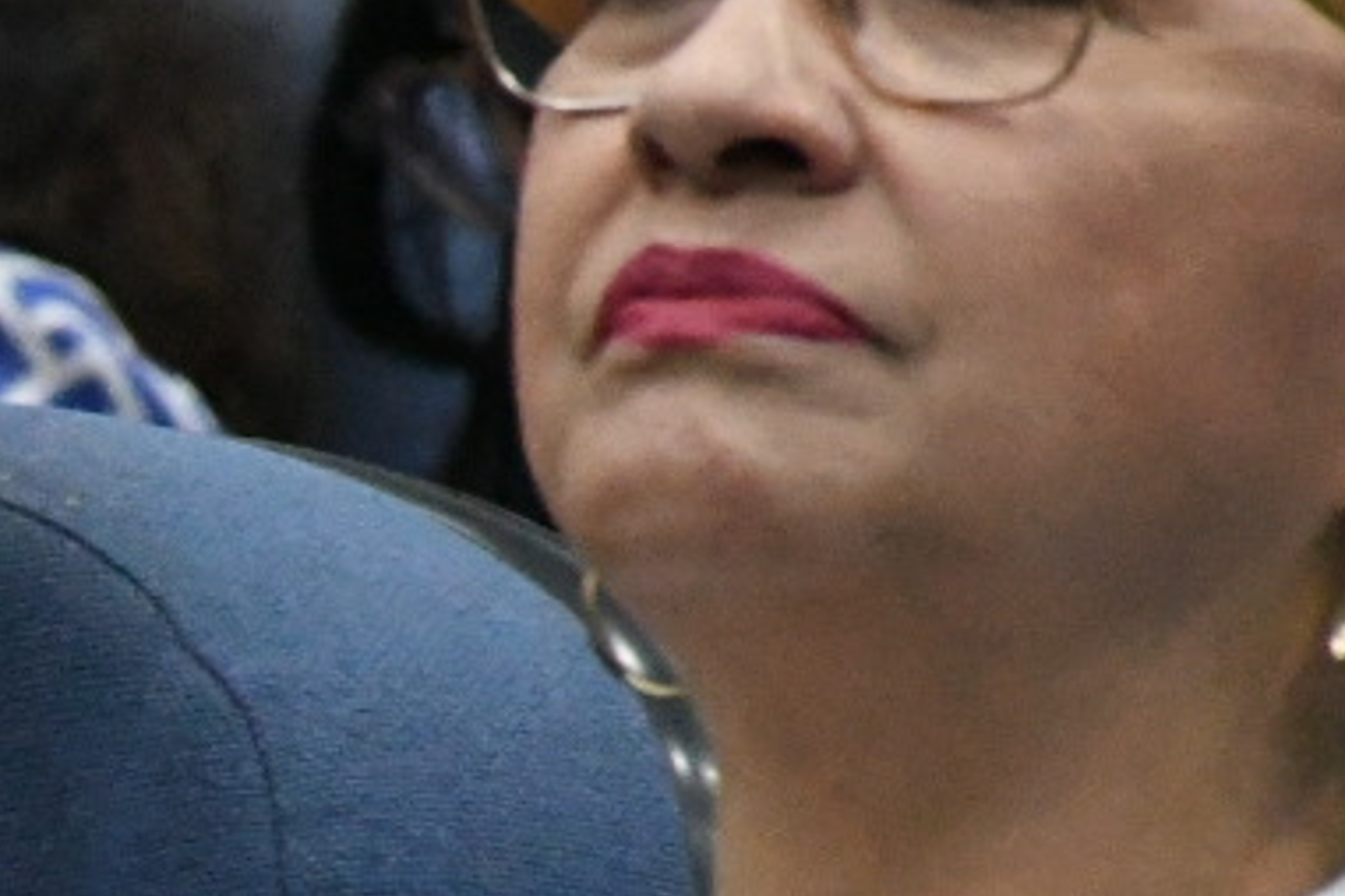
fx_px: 33398
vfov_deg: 1.5
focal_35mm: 894
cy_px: 825
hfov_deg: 2.3
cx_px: -985
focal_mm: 140
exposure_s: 1/80
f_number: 5.6
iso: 10000
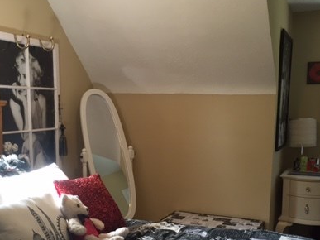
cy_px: 175
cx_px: 146
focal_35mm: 48
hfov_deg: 39.6
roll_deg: -0.1
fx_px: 444
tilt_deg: -8.3
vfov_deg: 29.8
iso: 40
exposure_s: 1/30
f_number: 2.2
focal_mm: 4.15
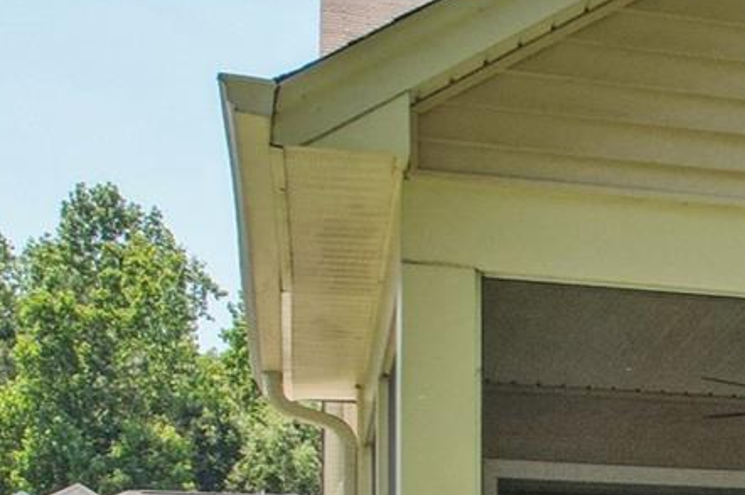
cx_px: 1335
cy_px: 671
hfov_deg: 16.7
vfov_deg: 12.9
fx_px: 2109
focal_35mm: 102
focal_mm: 8.4
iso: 100
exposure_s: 1/200
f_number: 2.8
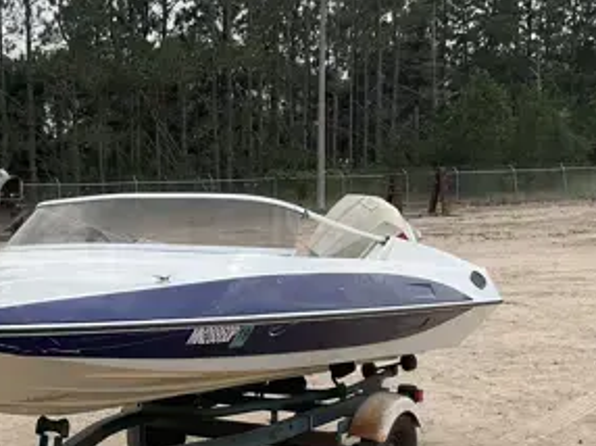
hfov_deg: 29.2
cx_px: 119
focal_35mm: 65
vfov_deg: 22.2
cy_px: 358
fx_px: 1118
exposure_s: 1/1311
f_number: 1.8
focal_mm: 3
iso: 25
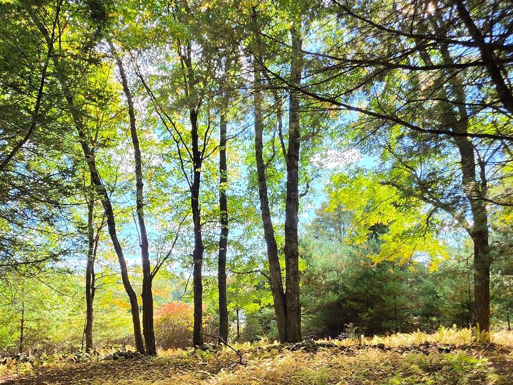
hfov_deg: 67.0
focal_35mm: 26
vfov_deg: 51.0
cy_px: 285
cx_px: 224
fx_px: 385
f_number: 1.9
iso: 32
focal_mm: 2.2
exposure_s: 1/299
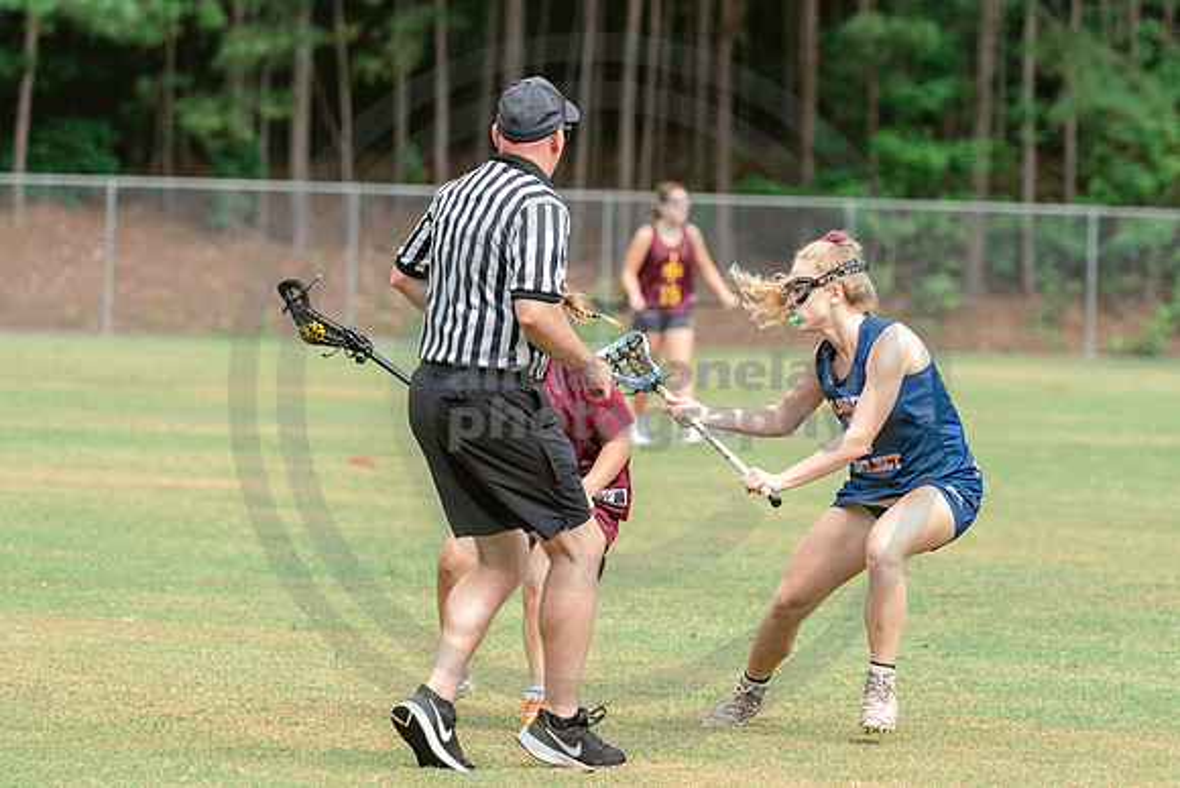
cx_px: 772
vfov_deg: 4.4
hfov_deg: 6.6
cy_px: 420
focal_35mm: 310
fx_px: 10155
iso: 250
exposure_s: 1/1000
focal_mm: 180
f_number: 4
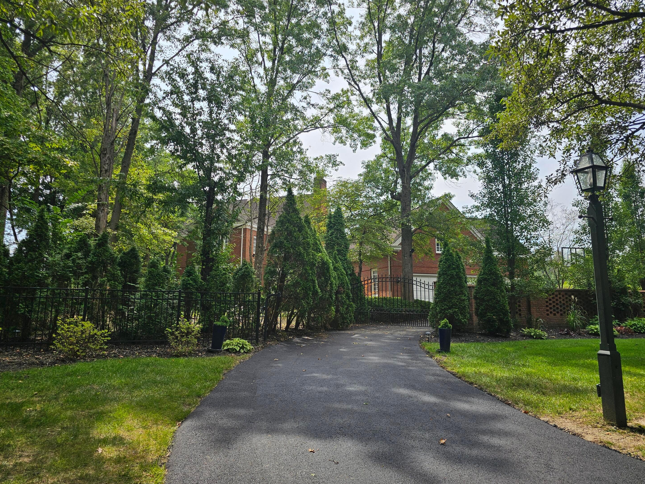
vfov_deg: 56.8
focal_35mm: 24
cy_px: 233
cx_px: 317
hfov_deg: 71.6
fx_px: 447
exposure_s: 1/444
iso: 10
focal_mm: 6.3
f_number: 1.7
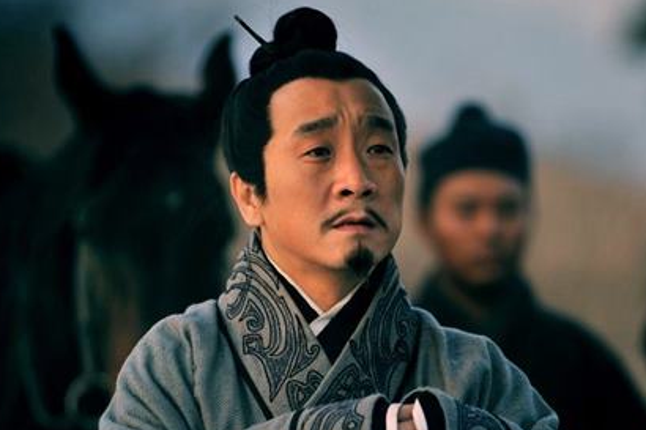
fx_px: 4466
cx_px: 378
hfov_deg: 8.3
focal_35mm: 249
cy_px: 261
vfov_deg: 5.5
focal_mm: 200
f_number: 2.8
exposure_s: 1/320
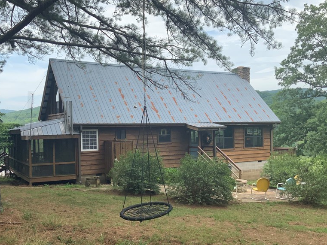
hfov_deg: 47.9
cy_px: 138
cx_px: 159
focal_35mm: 39
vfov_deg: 36.8
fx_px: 368
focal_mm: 3
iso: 16
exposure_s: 1/562
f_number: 1.8
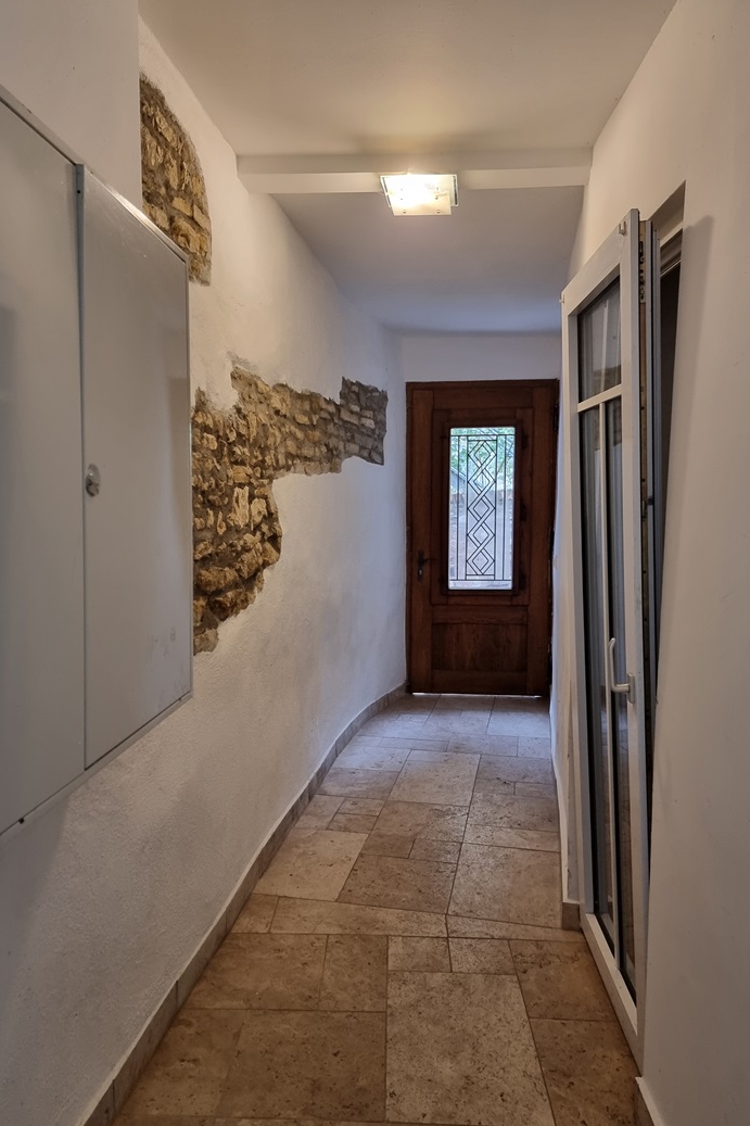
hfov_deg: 49.5
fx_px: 813
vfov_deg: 69.4
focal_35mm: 26
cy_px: 578
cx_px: 368
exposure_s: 1/40
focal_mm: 6.7
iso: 320
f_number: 1.8
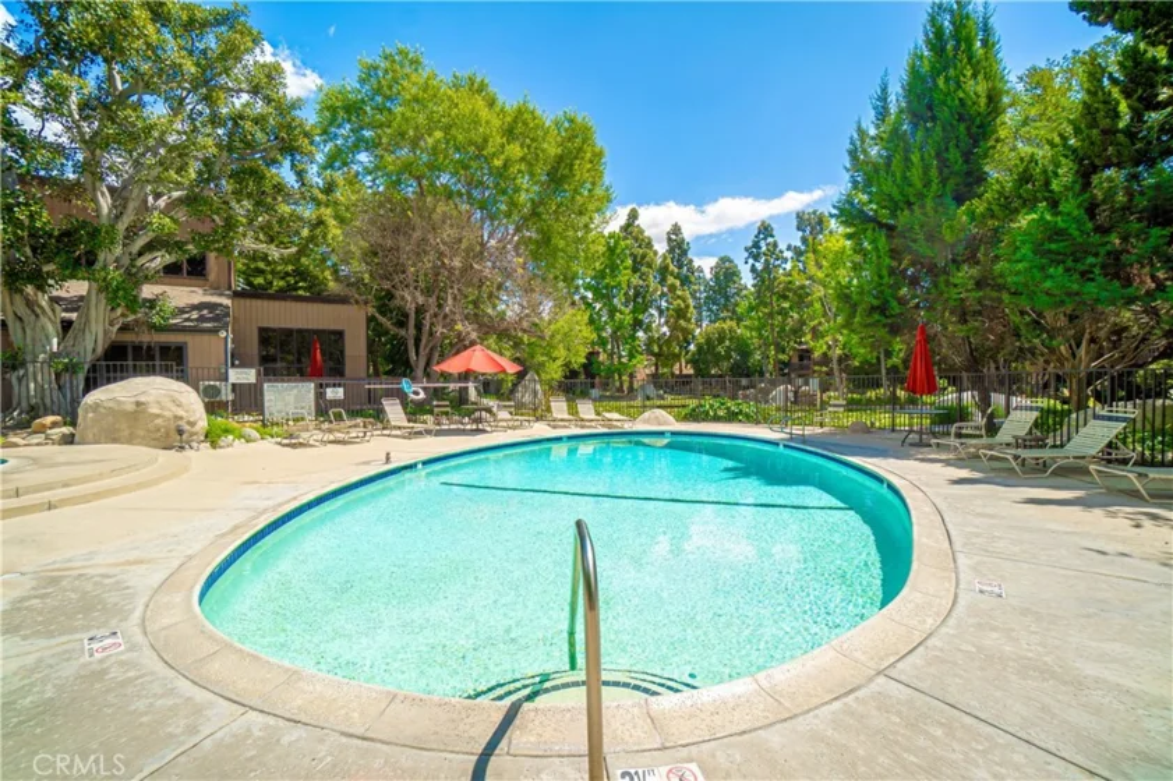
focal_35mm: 15
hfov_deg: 100.4
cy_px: 390
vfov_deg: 77.3
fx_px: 489
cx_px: 586
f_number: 7.1
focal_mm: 10
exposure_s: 1/400
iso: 100
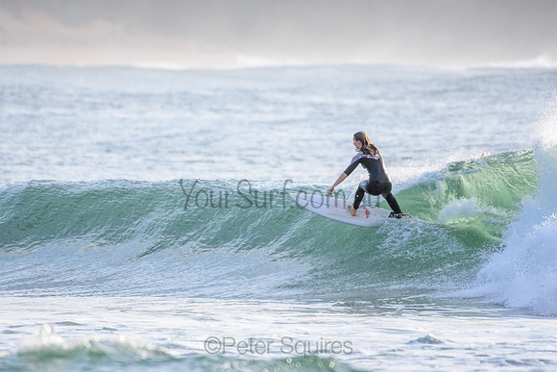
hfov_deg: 2.7
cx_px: 278
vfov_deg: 1.8
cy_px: 186
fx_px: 11606
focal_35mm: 750
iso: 640
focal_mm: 500
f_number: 5.6
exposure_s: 1/2000
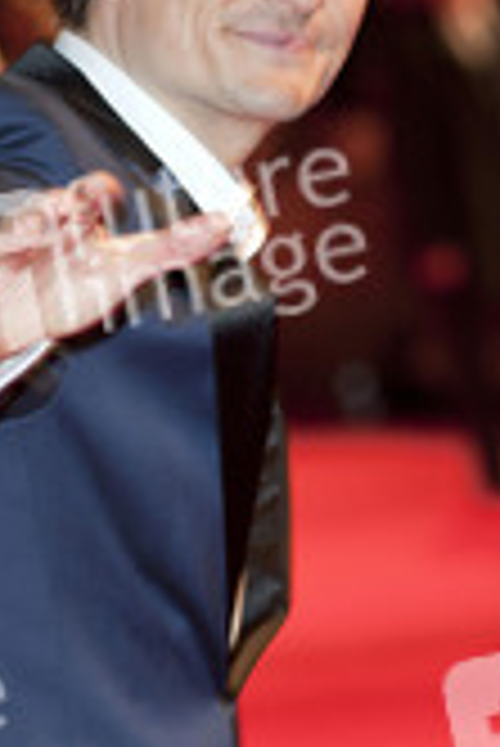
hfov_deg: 4.2
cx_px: 268
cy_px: 482
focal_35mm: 326
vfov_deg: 6.3
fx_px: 6777
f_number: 5.6
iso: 1000
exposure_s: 1/160
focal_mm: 135
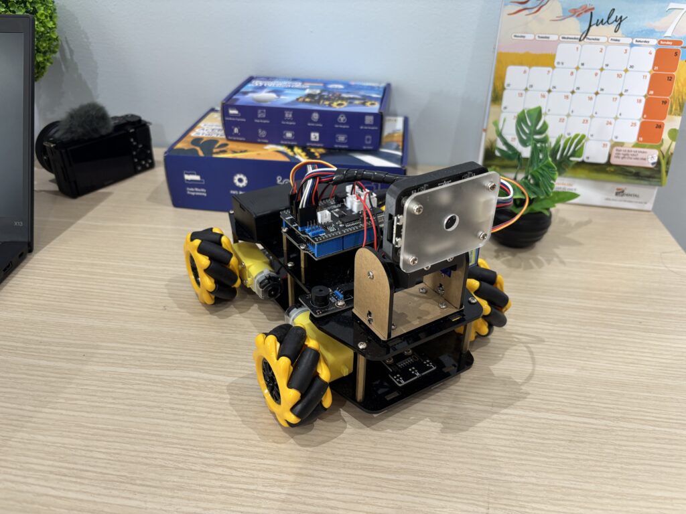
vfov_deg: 53.1
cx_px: 343
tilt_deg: -32.1
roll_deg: -1.1
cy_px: 257
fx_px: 515
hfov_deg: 67.3
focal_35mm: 26
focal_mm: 5.96
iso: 100
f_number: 1.6
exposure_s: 1/50
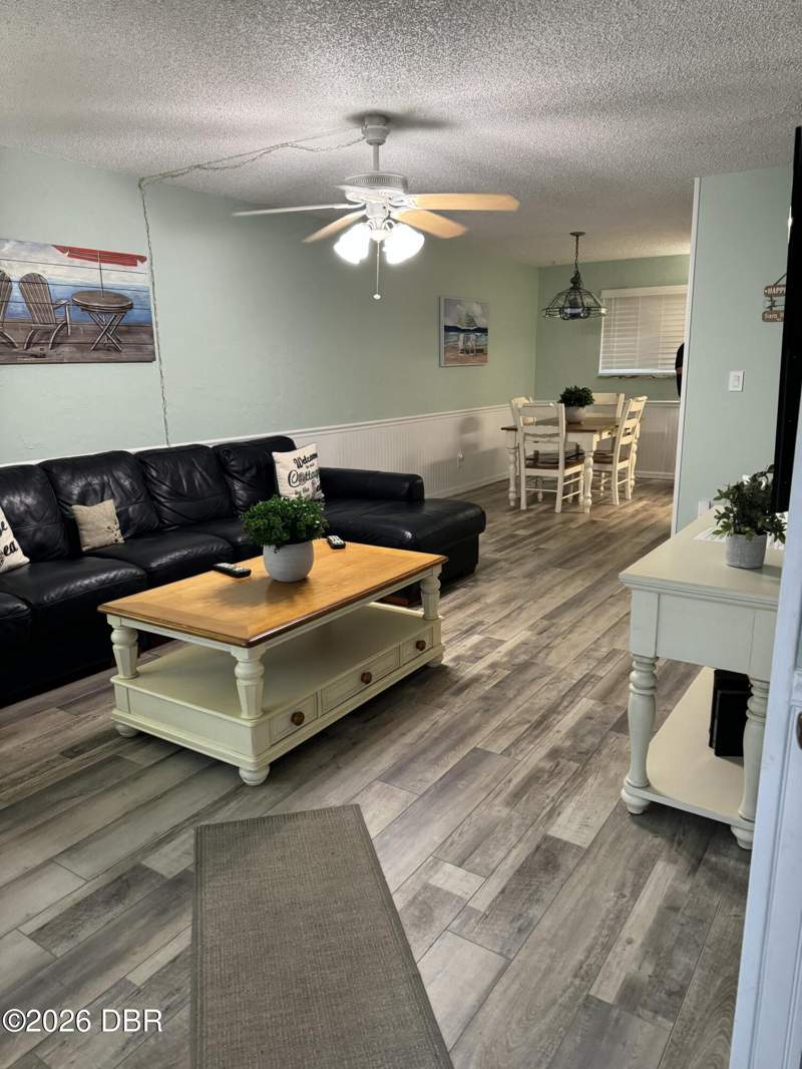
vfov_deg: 71.6
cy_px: 534
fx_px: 741
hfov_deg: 56.8
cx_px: 401
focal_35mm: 24
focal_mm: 6.76
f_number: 1.78
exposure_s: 1/60
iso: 320
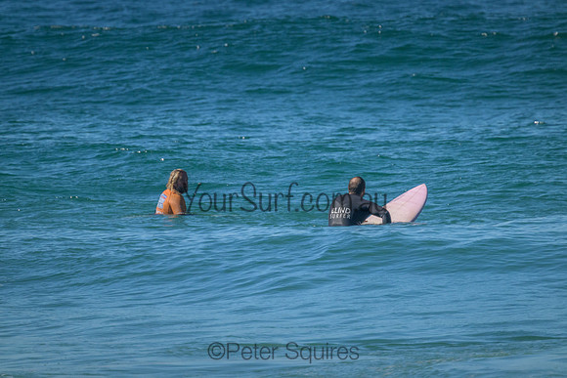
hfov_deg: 2.6
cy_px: 189
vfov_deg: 1.7
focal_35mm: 800
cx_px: 284
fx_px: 12602
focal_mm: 800
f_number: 11
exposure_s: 1/2000
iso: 2500
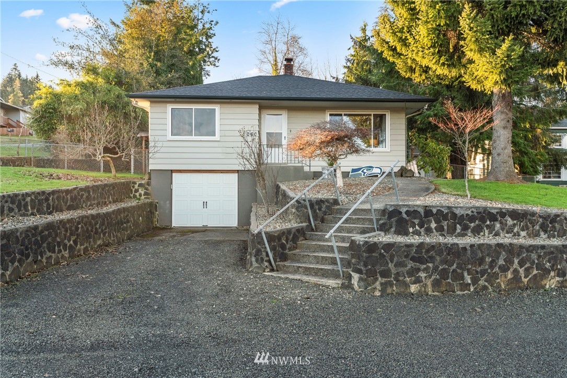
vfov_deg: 44.9
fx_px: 457
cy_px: 189
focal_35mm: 29
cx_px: 284
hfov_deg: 63.7
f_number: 8
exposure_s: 1/100
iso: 320
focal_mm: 29
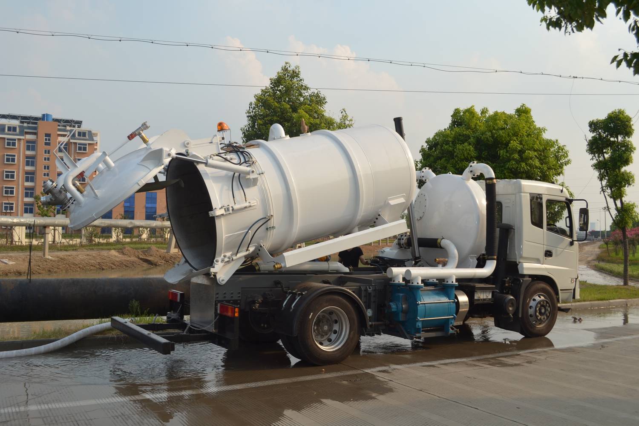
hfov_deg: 57.2
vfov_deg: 40.0
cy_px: 213
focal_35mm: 33
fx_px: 586
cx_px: 320
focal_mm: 22
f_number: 7.1
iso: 100
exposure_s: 1/200
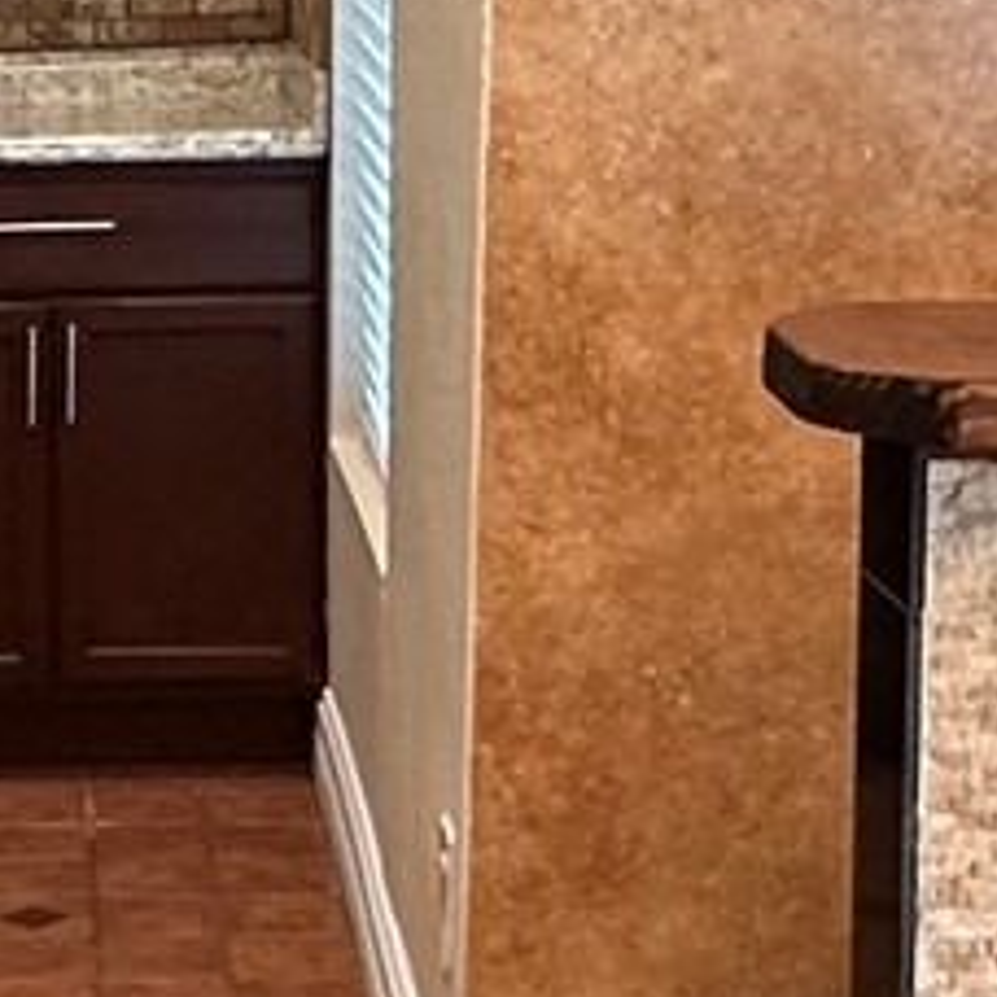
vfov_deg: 15.6
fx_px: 3617
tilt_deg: -6.9
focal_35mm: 111
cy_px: 179
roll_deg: +0.5
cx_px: -9
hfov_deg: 15.4
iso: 250
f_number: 2.2
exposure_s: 1/60
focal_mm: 2.22
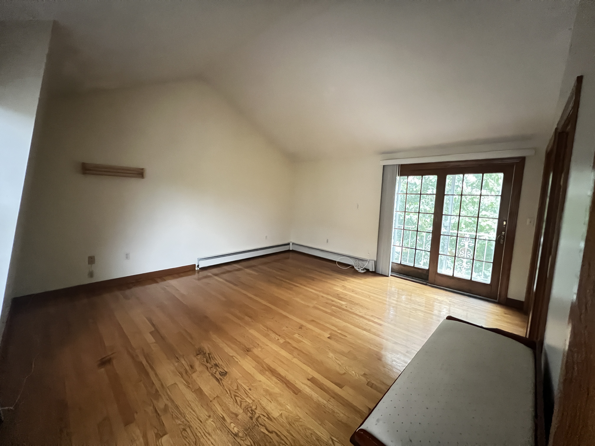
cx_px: 298
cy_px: 223
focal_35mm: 13
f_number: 1.8
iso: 2000
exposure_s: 1/22
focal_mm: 1.57
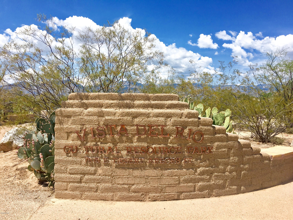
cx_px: 146
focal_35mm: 29
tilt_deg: -0.5
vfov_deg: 48.2
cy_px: 110
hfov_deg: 61.7
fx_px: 245
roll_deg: -1.1
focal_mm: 4.15
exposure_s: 1/2262
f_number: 2.2
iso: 25
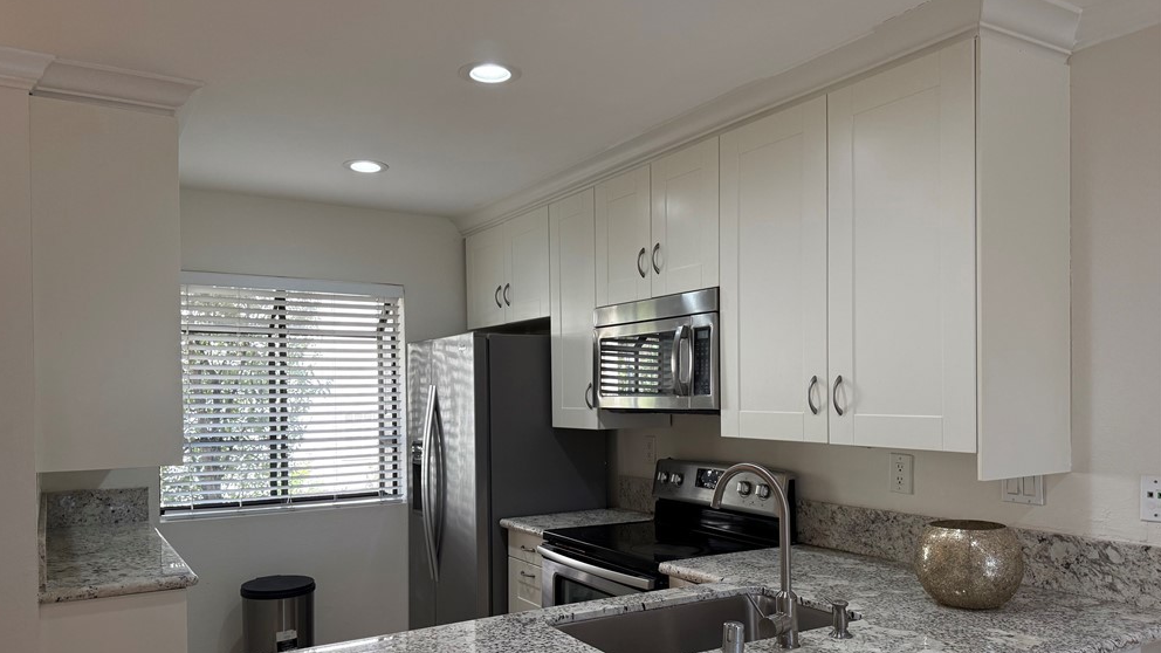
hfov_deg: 69.9
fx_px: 831
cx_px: 568
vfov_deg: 42.7
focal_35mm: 27
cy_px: 396
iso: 160
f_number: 1.78
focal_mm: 6.76
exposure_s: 1/234
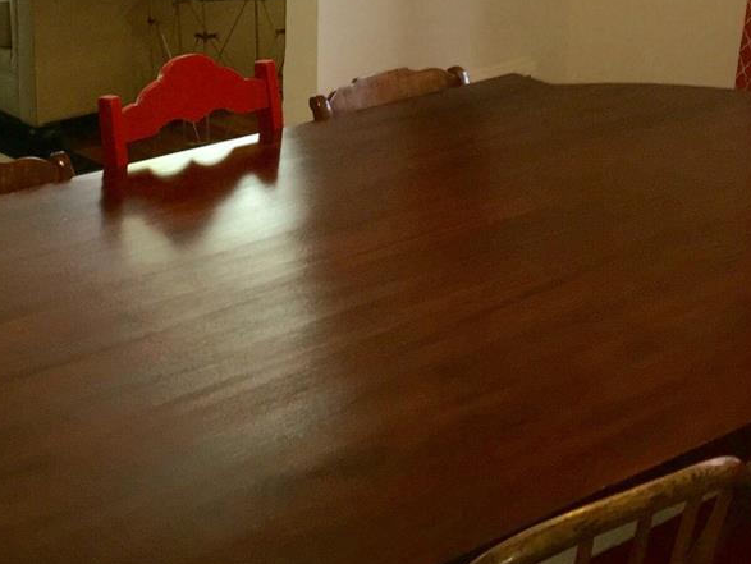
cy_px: -67
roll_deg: -0.4
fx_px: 1715
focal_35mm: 79
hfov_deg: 24.6
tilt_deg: -11.8
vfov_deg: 18.0
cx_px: 275
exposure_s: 1/30
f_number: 2.2
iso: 32
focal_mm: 4.15
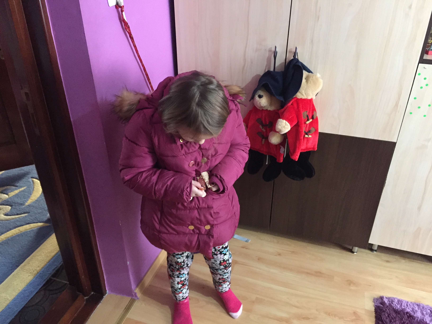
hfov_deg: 61.7
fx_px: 362
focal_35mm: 29
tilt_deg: -32.3
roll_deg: +0.0
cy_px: 162
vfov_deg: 48.2
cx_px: 216
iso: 400
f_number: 2.2
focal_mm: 4.15
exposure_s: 1/17
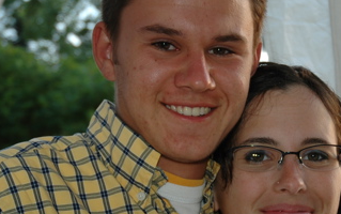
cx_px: 219
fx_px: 967
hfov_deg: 19.9
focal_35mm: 104
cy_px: 141
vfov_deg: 12.6
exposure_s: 1/50
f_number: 4.2
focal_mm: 34
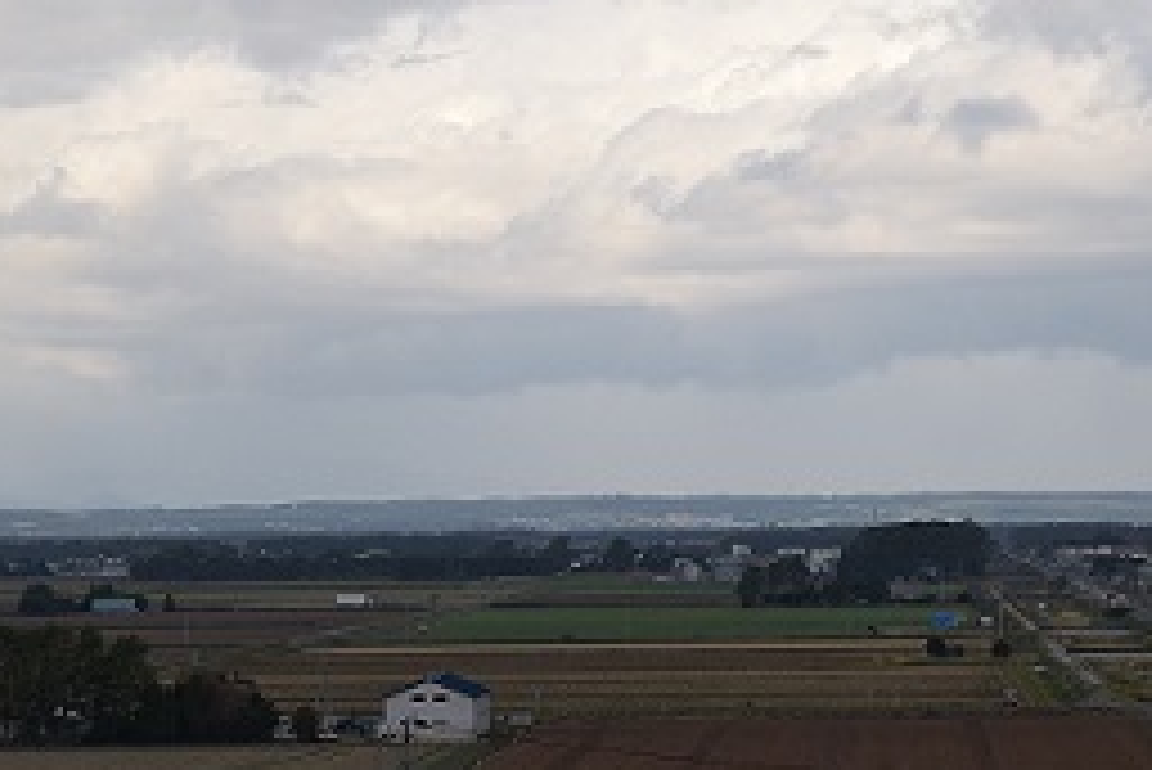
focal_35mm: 193
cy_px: 396
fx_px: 6185
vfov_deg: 7.1
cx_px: 459
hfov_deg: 10.6
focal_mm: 55
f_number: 9
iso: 200
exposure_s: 1/320
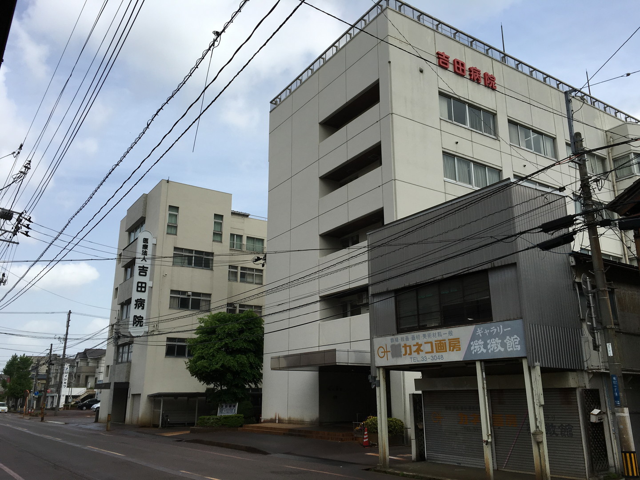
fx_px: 536
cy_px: 240
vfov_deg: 48.2
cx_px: 320
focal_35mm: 29
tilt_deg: +16.6
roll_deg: -0.2
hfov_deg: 61.7
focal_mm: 4.15
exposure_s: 1/1374
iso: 25
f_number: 2.2
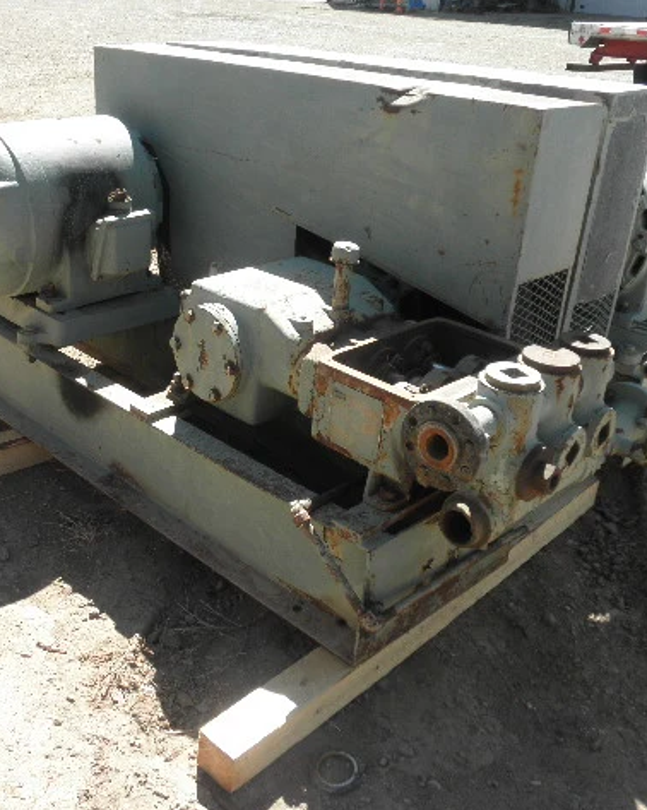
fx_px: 886
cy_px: 408
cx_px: 240
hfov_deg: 39.8
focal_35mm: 37
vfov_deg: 49.1
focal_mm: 5
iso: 64
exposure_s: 1/400
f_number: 3
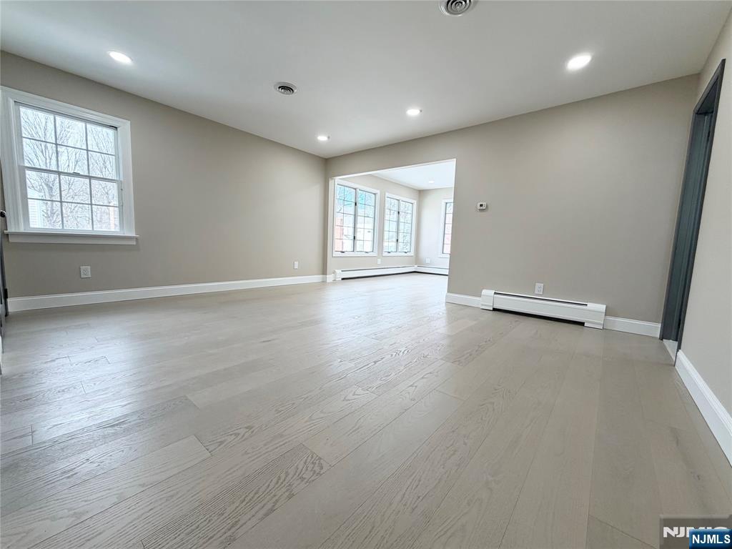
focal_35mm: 14
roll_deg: -1.8
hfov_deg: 102.1
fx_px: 296
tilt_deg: -6.2
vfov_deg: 85.7
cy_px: 274
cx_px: 366
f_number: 2.2
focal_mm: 2.22
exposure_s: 1/120
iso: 80
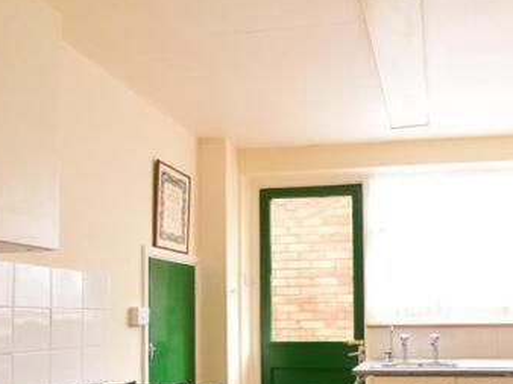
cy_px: 298
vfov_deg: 47.4
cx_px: 379
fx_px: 415
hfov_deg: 60.3
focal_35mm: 28
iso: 400
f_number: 5.6
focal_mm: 10
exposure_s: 1/20
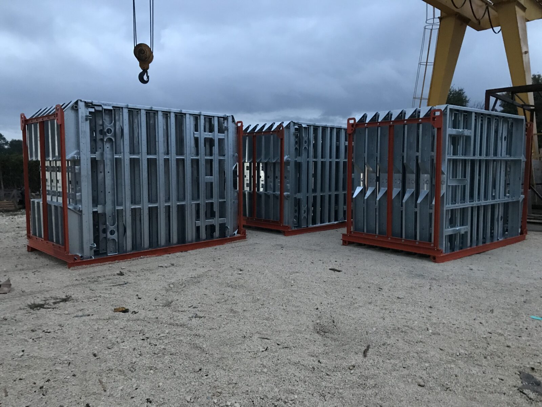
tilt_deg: -4.7
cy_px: 204
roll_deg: -1.5
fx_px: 438
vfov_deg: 49.7
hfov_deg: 63.4
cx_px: 271
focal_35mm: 28
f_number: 1.8
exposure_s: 1/7
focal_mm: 3.99
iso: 80
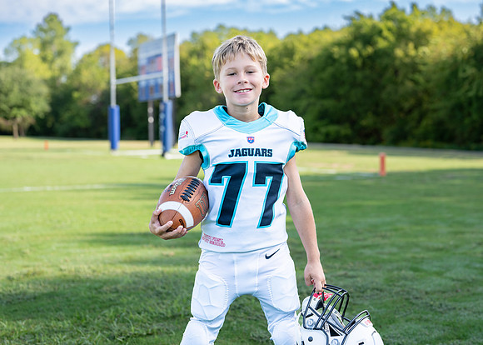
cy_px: 160
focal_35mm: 58
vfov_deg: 24.4
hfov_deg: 33.7
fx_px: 798
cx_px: 259
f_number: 2.8
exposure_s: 1/500
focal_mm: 50
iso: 100
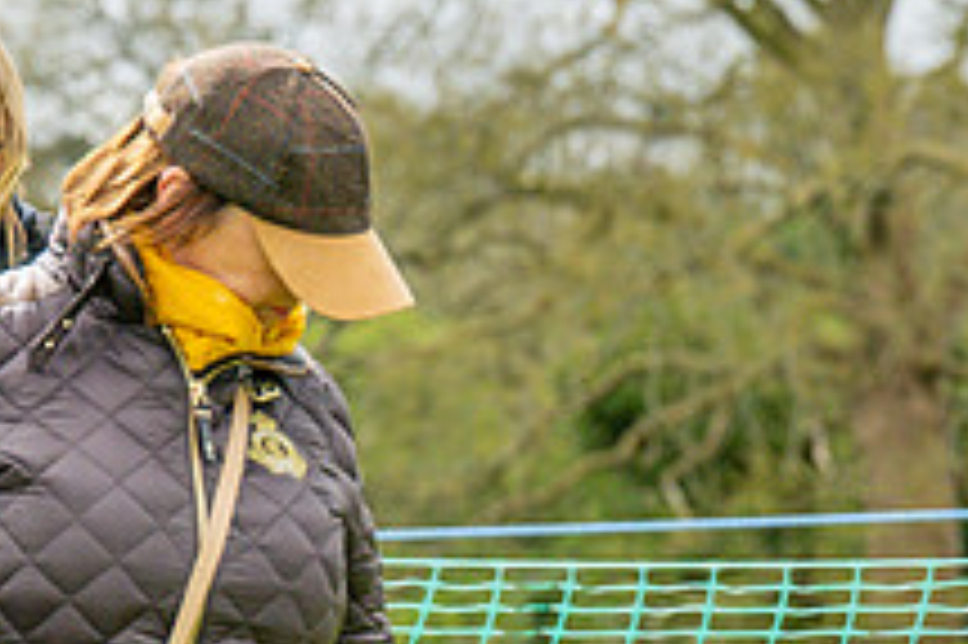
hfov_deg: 4.5
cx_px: 310
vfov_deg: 3.0
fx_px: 12252
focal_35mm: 456
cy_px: 991
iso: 400
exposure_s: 1/2000
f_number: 4.5
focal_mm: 97
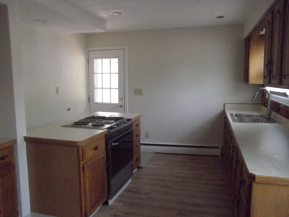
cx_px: 144
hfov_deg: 61.7
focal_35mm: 29
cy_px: 108
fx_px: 242
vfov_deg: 48.2
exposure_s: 1/80
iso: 800
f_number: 3.3
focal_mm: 4.1
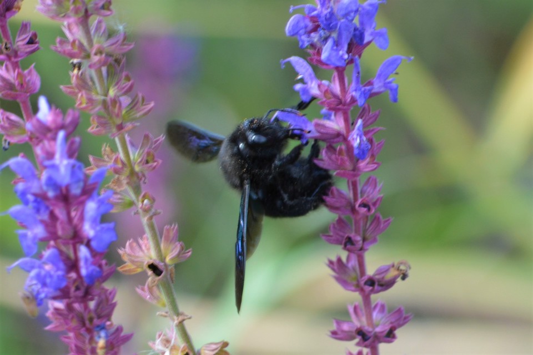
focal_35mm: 450
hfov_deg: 4.6
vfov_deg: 3.1
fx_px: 6662
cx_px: 266
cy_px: 178
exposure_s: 1/125
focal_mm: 300
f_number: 8
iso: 250
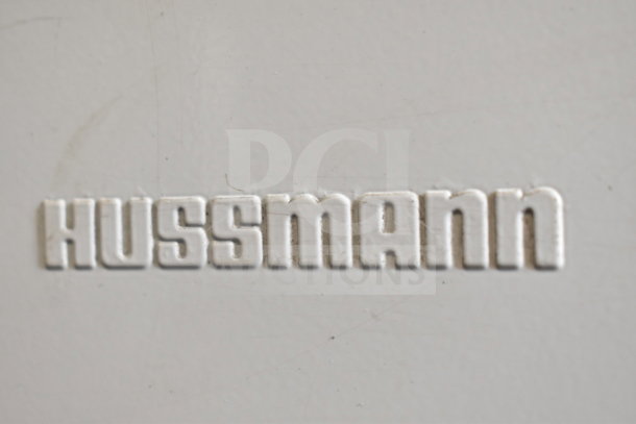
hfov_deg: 29.2
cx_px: 318
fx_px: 1219
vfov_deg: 19.7
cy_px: 212
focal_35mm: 69
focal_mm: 46
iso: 1600
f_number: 5.3
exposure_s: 1/80
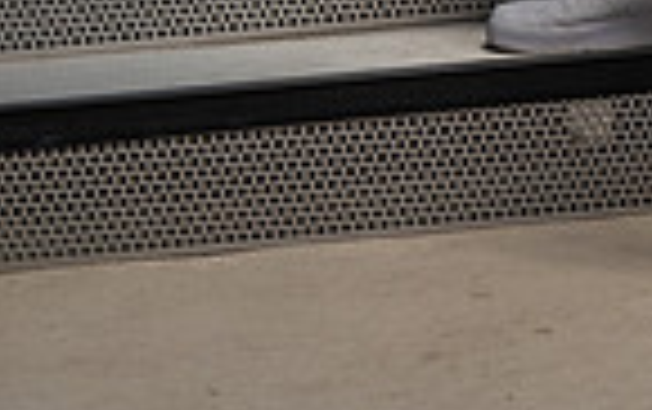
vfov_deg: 7.6
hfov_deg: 12.6
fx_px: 2918
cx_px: 598
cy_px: -518
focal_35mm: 164
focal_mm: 52
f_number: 8
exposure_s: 1/250
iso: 250
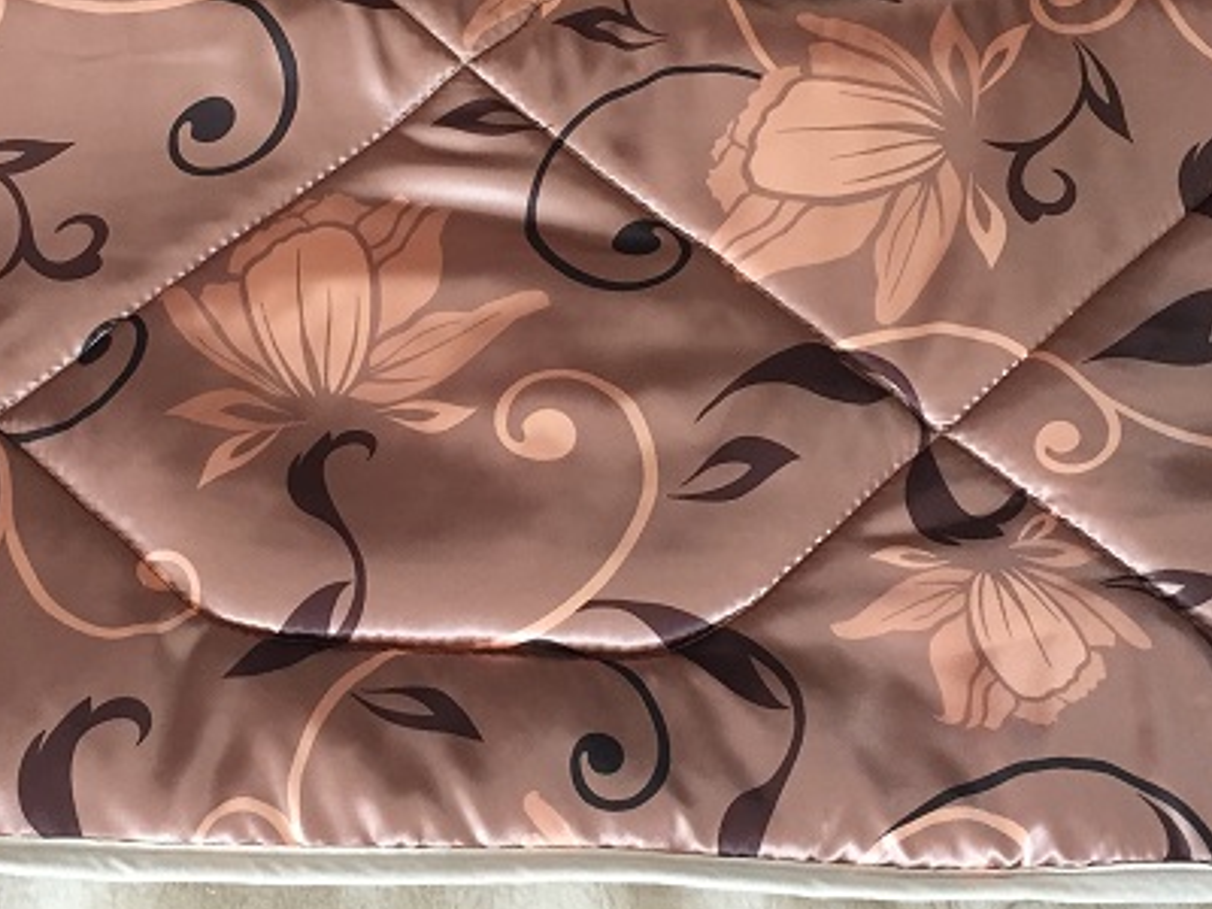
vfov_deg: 25.1
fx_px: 2031
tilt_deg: -56.8
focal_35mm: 58
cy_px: 309
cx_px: 442
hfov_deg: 33.0
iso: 125
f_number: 2.2
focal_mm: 4.15
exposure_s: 1/33
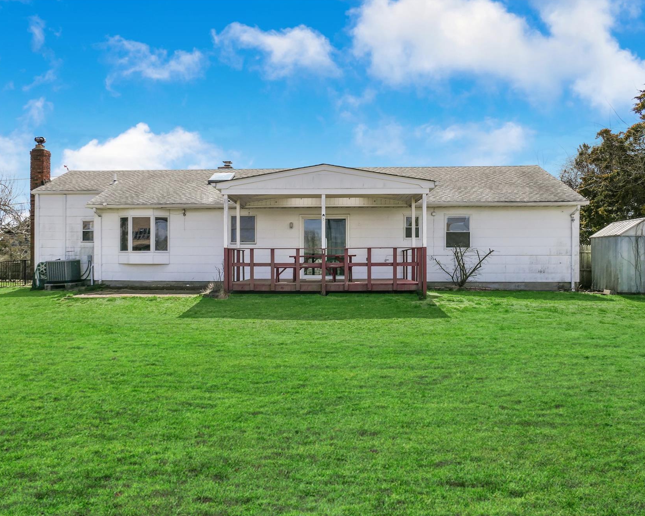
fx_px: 535
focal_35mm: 28
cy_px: 266
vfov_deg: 51.5
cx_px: 296
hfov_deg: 62.1
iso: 125
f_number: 4
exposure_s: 1/1600
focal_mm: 8.8
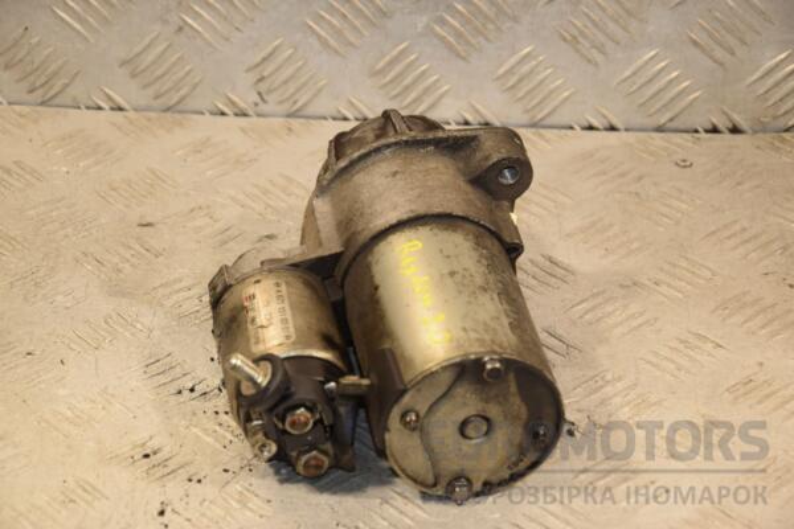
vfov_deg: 11.4
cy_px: 264
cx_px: 397
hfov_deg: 17.1
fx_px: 2646
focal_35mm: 120
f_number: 6.3
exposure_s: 1/200
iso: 800
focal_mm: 80
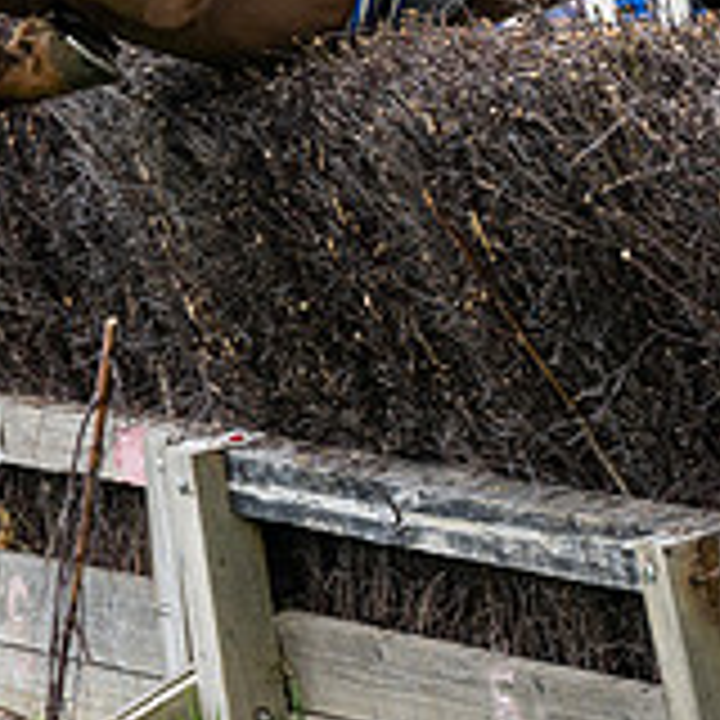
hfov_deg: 4.6
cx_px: 332
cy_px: -69
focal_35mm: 382
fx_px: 8989
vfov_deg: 4.6
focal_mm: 98
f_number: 2.8
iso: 400
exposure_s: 1/2000
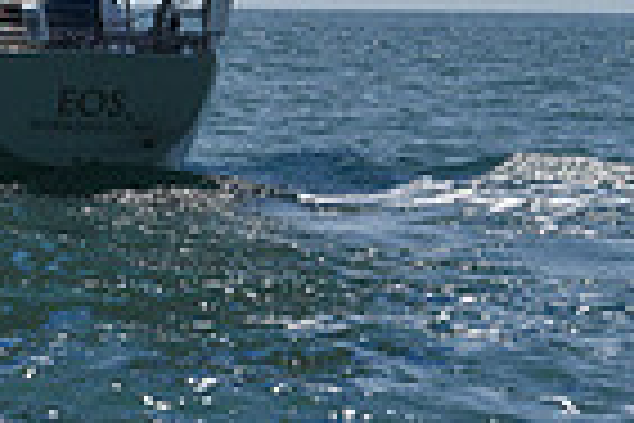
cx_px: -16
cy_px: -828
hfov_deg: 6.1
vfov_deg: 3.9
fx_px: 5952
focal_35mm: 338
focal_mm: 82
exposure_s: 1/800
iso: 400
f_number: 9
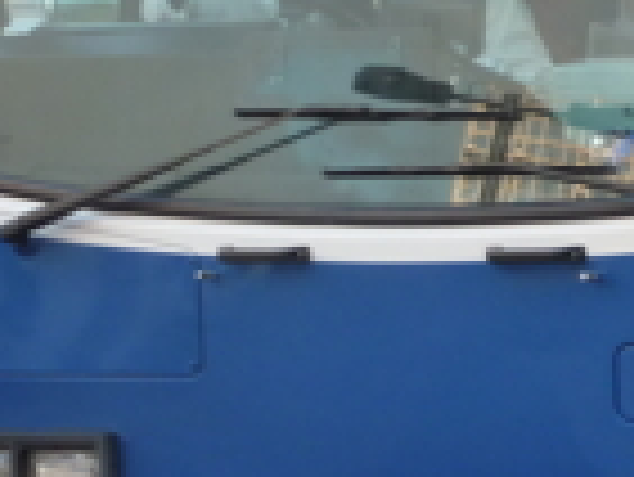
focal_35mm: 221
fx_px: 4051
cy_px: 22
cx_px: 836
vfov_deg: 6.7
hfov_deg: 8.8
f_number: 3.8
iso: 125
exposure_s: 1/40
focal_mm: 8.5
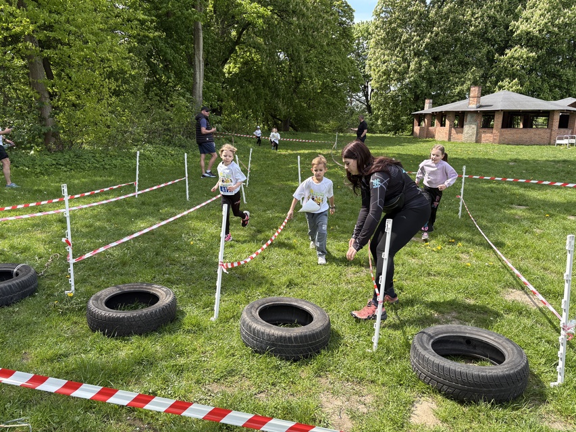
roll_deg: -0.8
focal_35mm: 26
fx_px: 433
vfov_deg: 53.1
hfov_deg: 67.3
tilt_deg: -11.1
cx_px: 288
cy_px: 216
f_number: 1.6
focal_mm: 5.96
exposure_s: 1/791
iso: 50
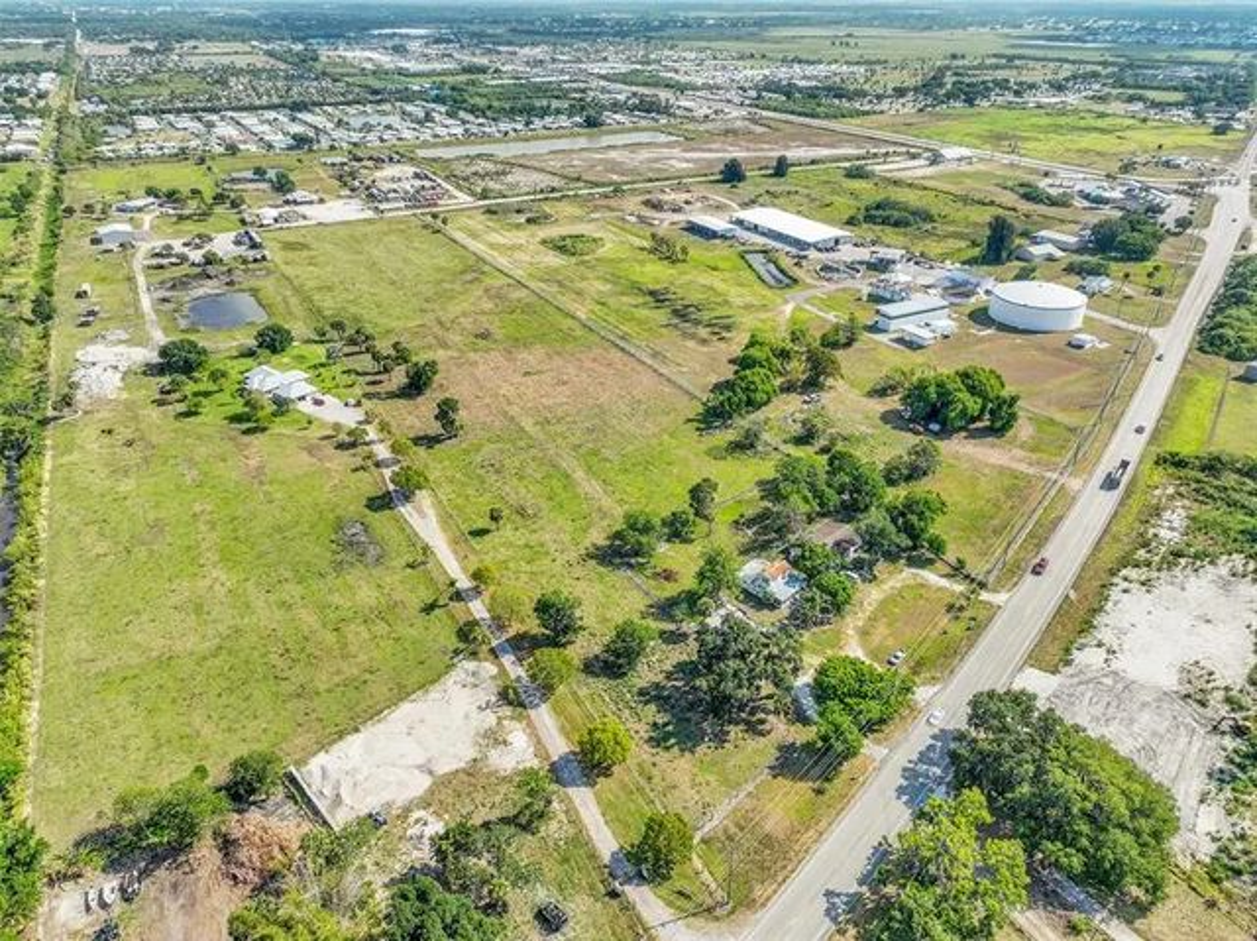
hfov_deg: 71.6
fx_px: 871
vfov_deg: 56.8
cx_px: 628
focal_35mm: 24
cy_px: 470
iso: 110
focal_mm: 12.3
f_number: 2.8
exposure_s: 1/1250
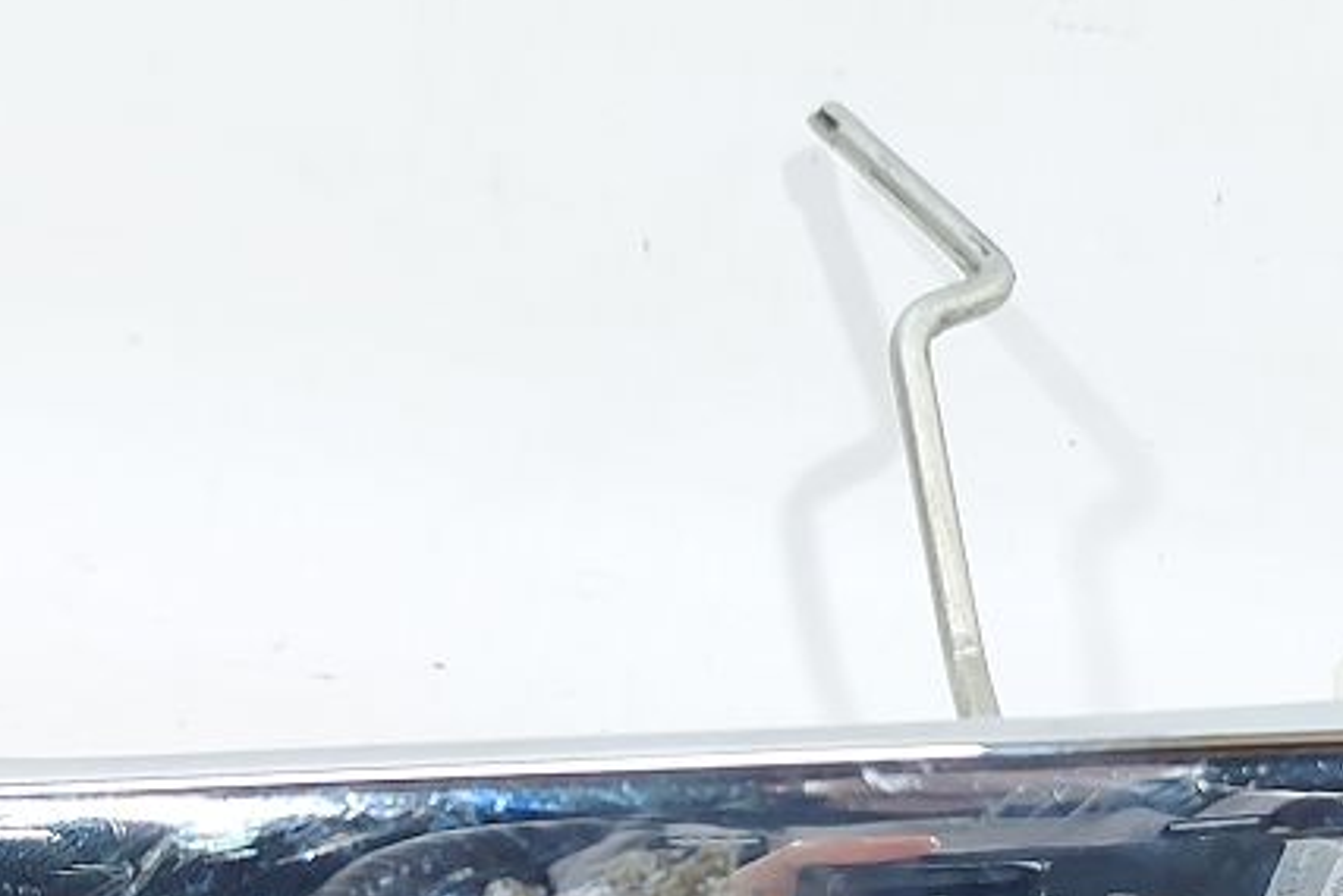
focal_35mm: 81
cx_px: 819
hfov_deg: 25.0
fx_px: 3023
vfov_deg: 16.6
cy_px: 855
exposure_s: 1/50
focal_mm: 5.23
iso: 100
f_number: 1.8
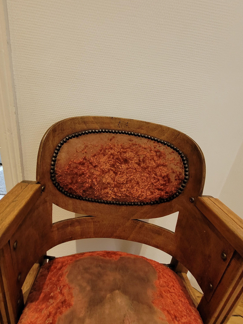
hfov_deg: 77.8
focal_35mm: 16
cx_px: 107
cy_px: 165
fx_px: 150
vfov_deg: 94.5
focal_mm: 1.74
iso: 250
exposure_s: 1/50
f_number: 2.2
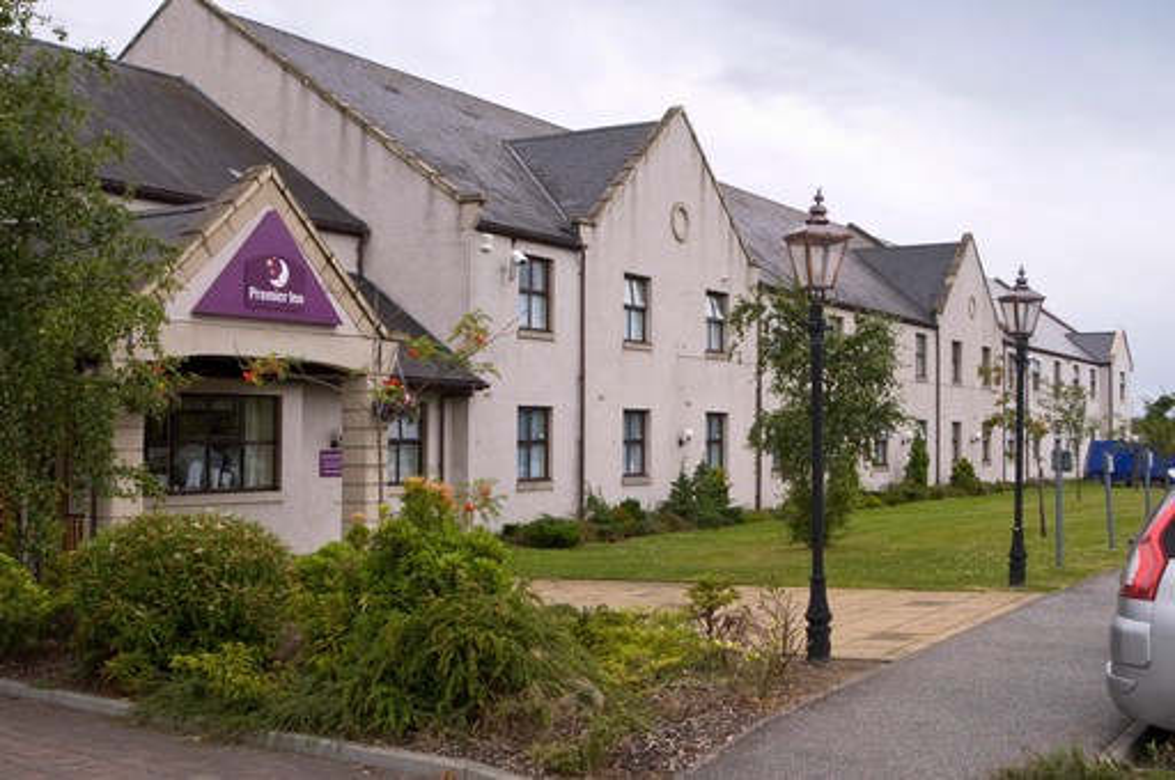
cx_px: 588
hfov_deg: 46.5
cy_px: 390
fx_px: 1369
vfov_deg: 31.8
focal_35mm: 42
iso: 200
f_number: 8
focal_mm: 28
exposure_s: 1/40
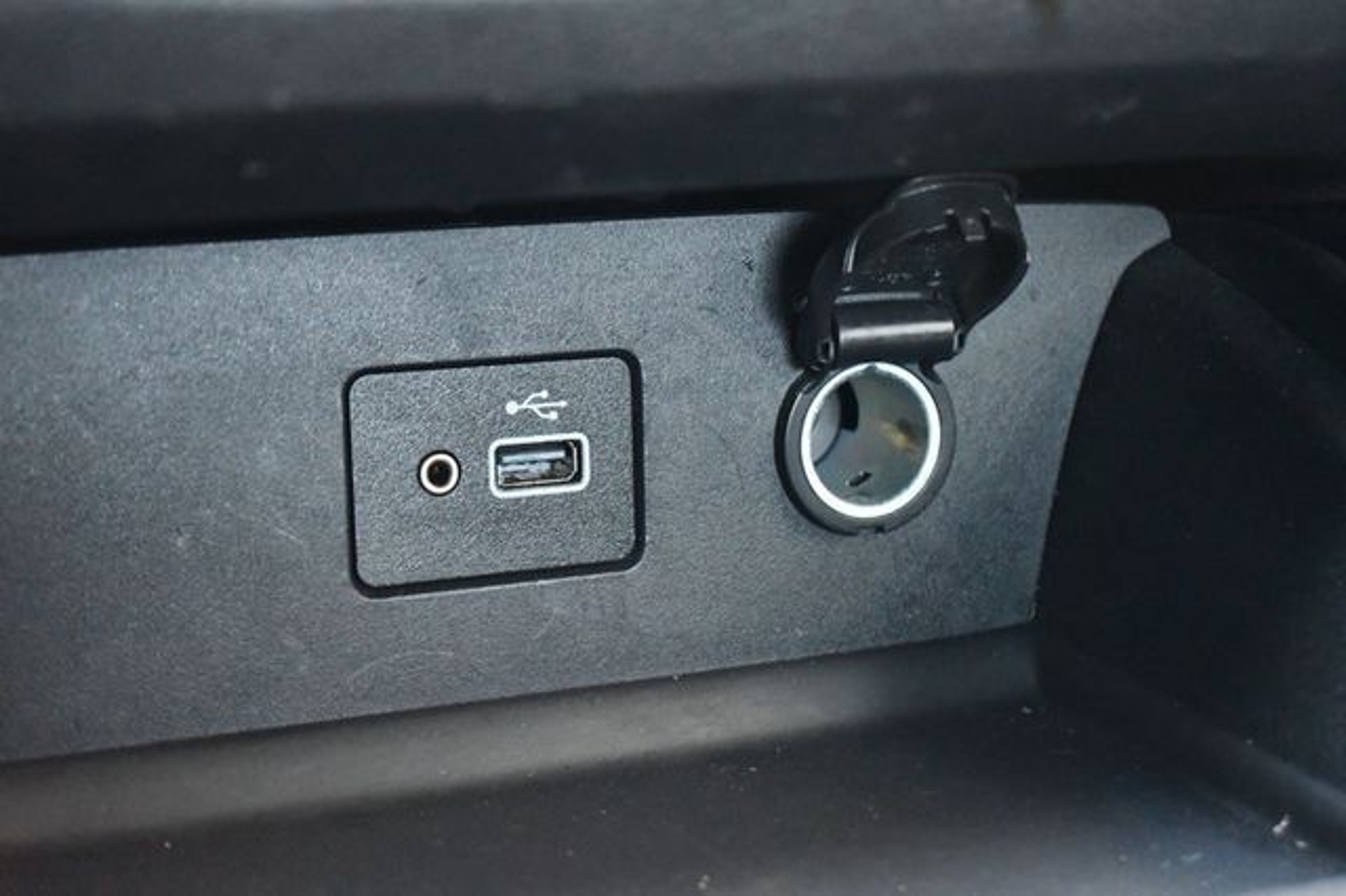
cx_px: 673
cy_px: 448
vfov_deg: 20.3
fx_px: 2504
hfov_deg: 30.1
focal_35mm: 67
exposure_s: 1/60
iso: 9000
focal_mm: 45
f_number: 5
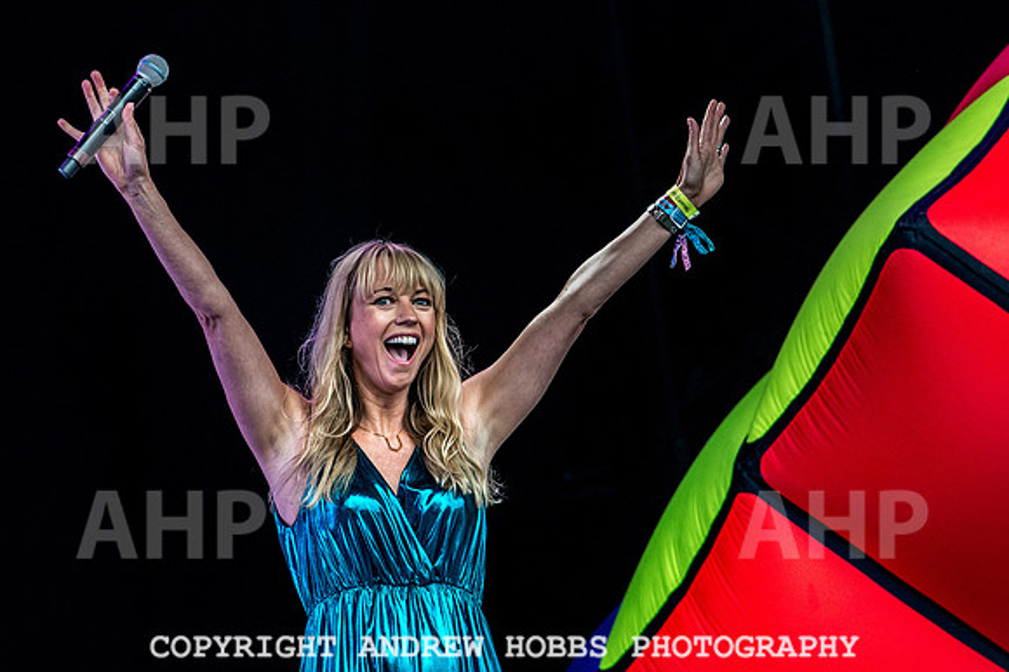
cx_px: 409
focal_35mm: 245
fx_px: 6866
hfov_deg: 8.4
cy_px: 314
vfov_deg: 5.6
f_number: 5.6
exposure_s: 1/800
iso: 6400
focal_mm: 200
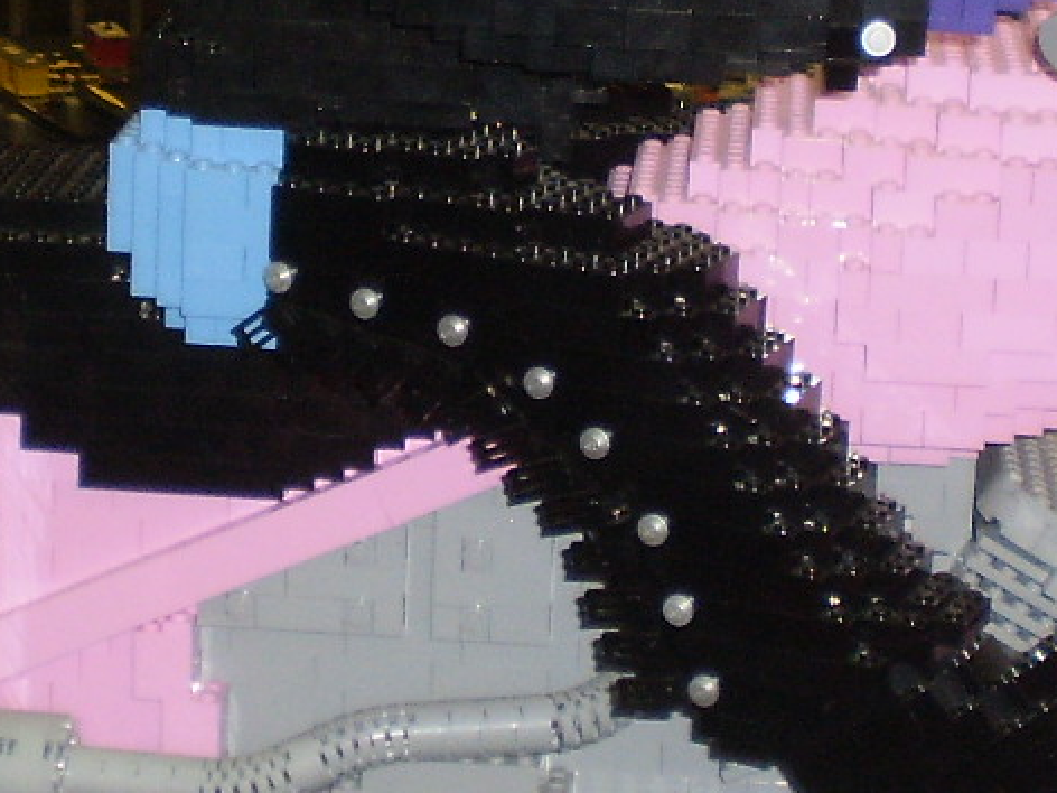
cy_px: 22
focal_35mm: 122
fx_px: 3725
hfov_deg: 16.1
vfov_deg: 12.0
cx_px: 602
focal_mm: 6.3
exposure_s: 1/30
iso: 125
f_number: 3.1
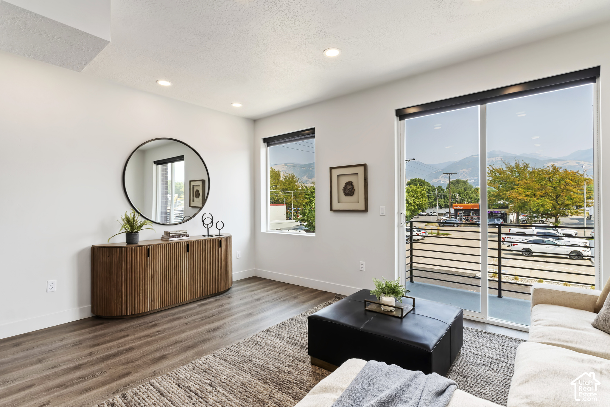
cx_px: 305
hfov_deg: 95.0
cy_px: 204
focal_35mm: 16
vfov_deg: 72.0
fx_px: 280
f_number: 8
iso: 100
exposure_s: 1/25
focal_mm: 11
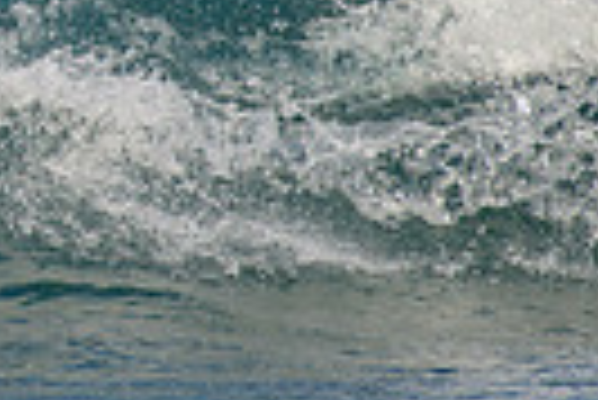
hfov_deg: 0.8
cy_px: -116
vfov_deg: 0.5
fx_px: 44449
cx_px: -352
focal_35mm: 2673
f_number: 5.6
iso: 180
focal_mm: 500
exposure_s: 1/2000
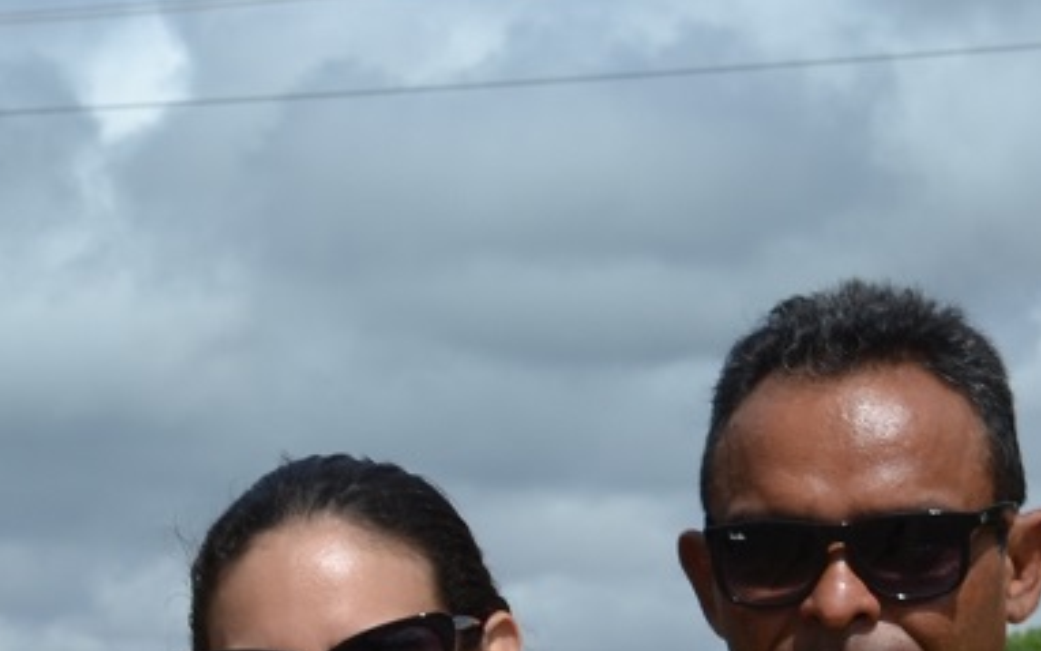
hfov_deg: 10.7
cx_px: -234
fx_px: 5449
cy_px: 1114
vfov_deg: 6.7
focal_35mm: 192
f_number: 10
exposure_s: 1/250
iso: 100
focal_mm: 32
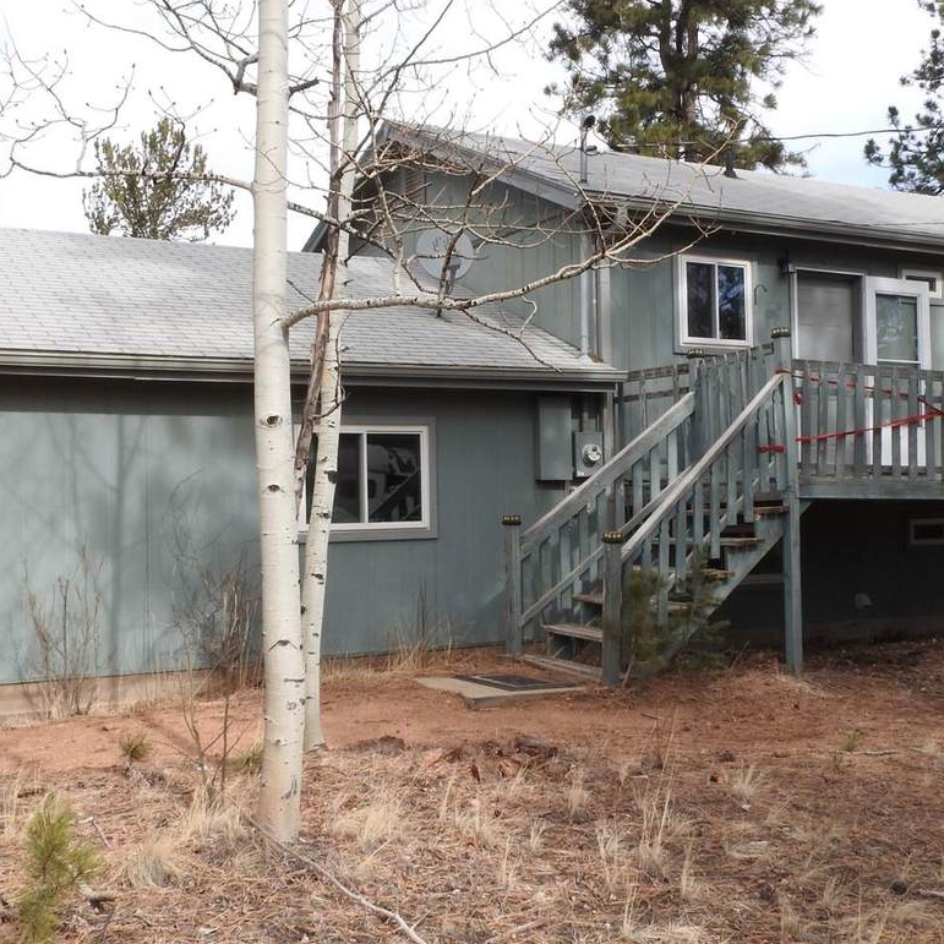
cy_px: 454
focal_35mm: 44
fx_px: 1358
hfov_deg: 38.3
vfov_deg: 38.3
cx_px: 506
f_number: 8
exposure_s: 1/125
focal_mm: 5.4
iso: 100
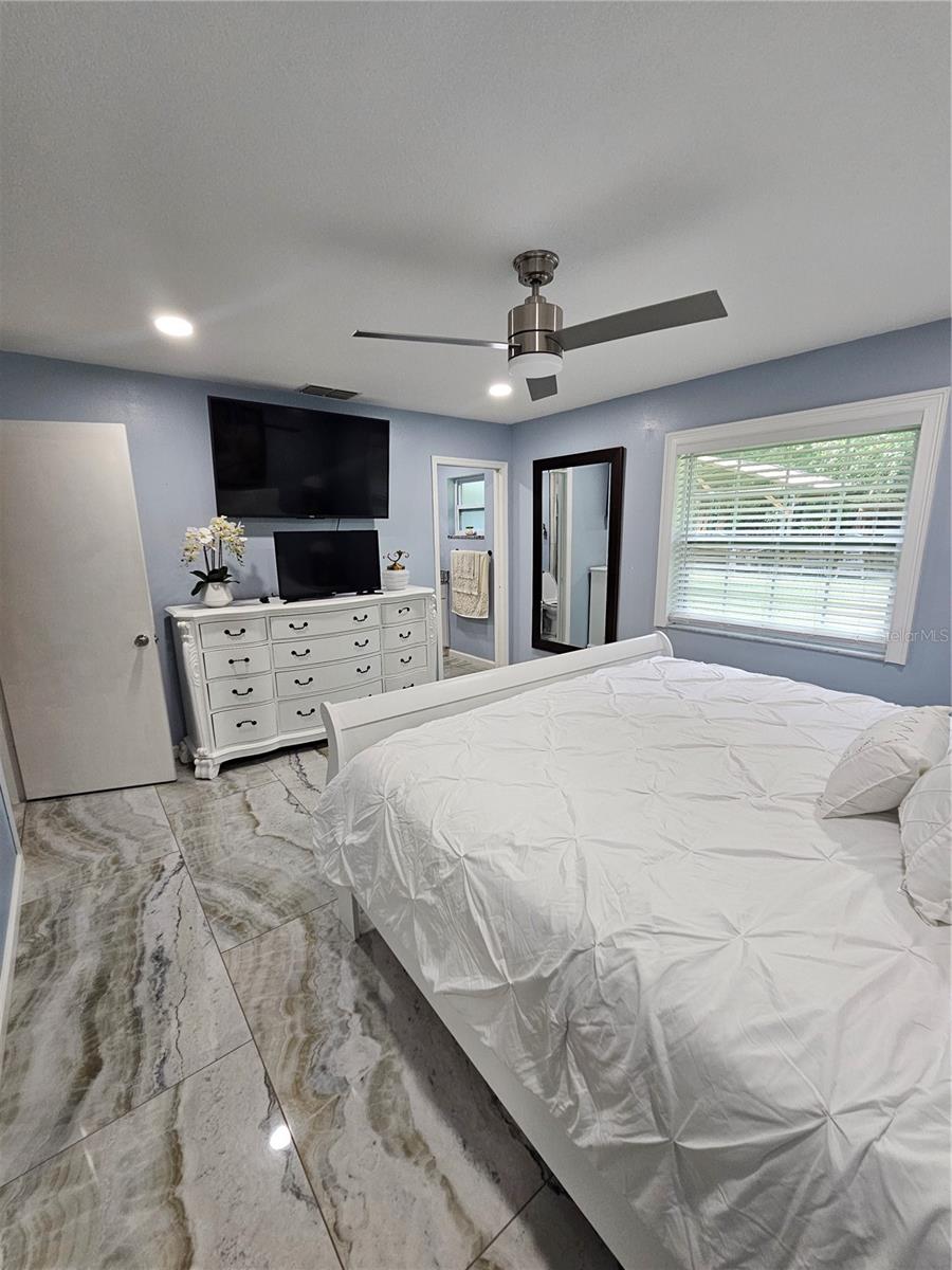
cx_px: 476
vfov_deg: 106.2
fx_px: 477
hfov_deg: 89.9
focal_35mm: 13
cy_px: 635
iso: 250
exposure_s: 1/77
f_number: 2.2
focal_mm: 2.2
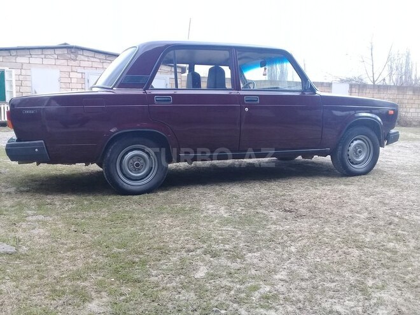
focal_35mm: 31
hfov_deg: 58.4
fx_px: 376
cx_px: 210
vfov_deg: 45.4
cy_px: 158
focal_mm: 3.3
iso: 50
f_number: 2.2
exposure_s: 1/262
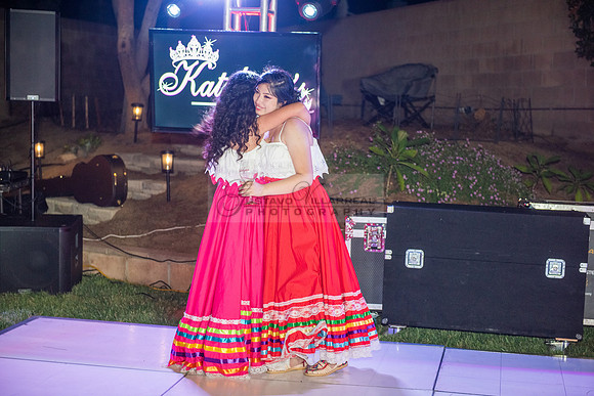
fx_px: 1023
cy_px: 198
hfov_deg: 32.4
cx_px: 297
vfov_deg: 21.9
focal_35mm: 62
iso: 1600
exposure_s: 1/100
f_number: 3.2
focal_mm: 62
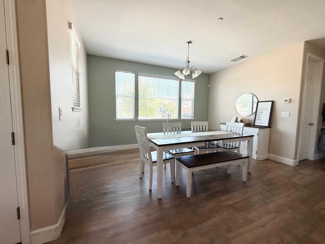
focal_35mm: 14
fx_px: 131
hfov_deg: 102.1
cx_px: 162
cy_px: 122
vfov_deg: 85.7
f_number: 2.2
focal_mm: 2.22
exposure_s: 1/99
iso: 64
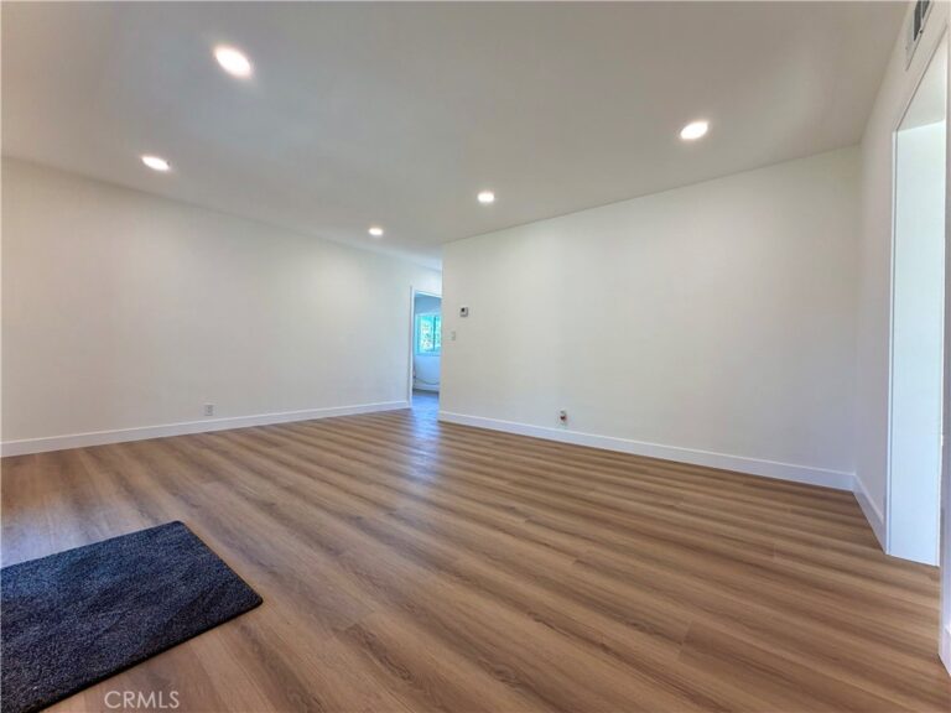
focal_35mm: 14
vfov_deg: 85.7
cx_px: 476
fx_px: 385
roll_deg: -0.7
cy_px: 356
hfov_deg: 102.1
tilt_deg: +0.1
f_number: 2.2
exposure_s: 1/120
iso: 125
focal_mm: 2.22
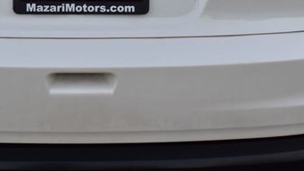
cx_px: 81
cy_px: 40
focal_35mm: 112
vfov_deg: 10.8
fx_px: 903
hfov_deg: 19.0
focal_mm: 38
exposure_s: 1/60
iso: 400
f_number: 8
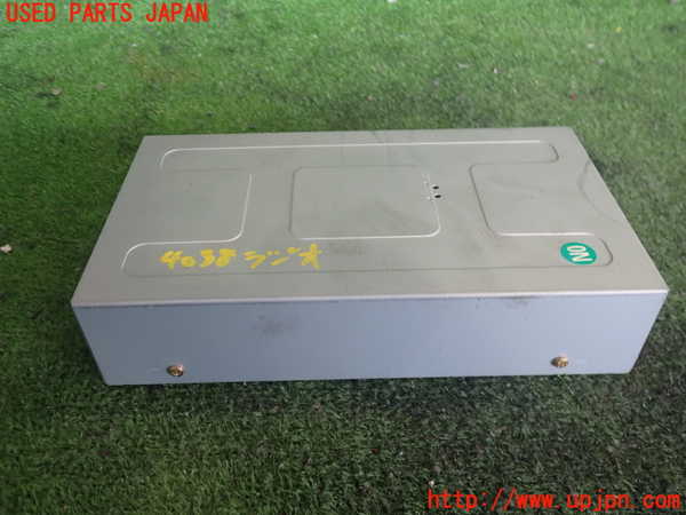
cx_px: 343
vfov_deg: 46.8
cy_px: 258
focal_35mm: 30
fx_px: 595
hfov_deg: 60.0
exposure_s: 1/50
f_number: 2.3
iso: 200
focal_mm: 5.4
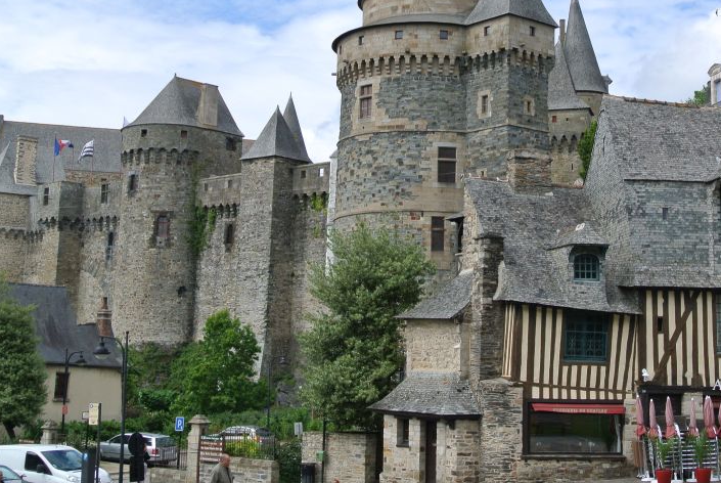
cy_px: 163
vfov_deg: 22.2
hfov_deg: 32.8
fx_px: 1223
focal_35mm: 61
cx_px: 421
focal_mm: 15.7
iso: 100
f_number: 5
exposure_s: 1/400
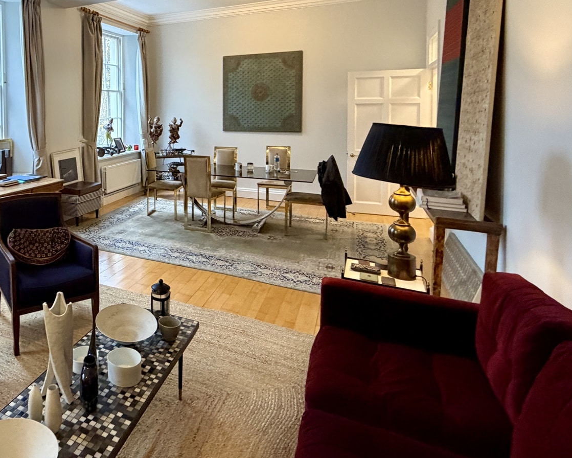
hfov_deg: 62.1
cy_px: 121
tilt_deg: -2.2
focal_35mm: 25
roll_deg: +1.3
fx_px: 423
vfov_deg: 54.5
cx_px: 111
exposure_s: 1/50
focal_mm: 2.22
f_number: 2.2
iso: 400
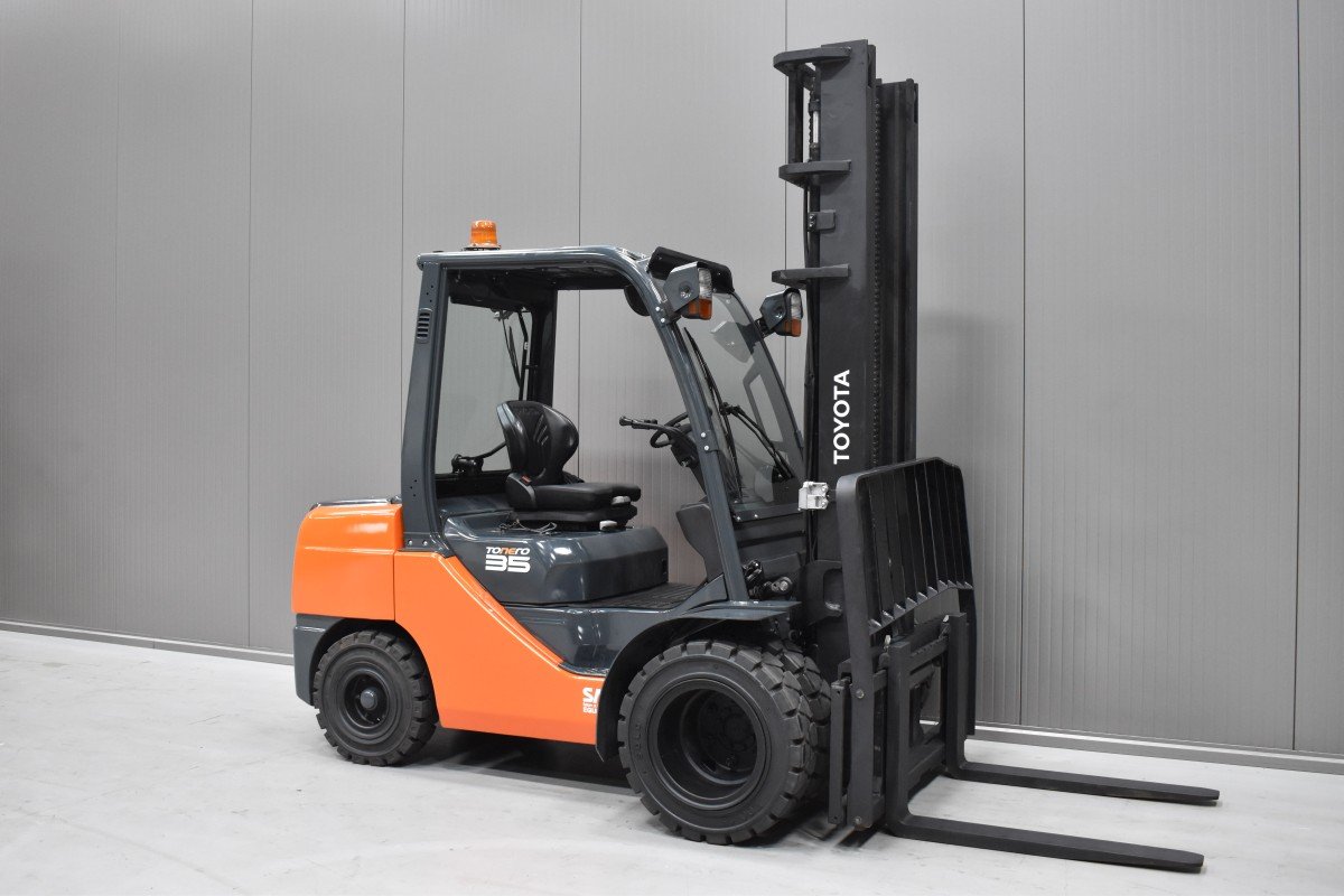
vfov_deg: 38.4
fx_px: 1288
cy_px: 448
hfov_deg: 55.1
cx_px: 672
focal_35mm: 34
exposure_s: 1/40
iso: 1600
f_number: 5
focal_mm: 23
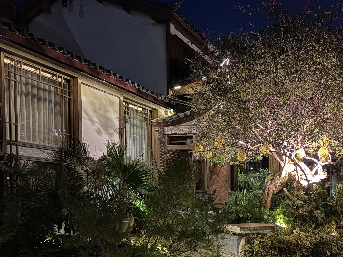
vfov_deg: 33.5
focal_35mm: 42
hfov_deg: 43.4
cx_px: 256
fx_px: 416
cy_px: 200
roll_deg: +0.8
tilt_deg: -0.2
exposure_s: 1/13
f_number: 1.6
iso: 640
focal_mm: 5.96
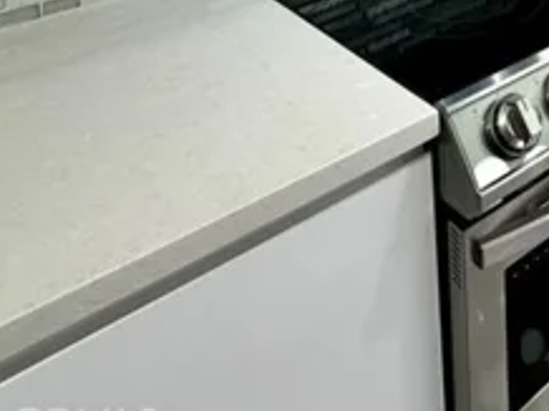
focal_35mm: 48
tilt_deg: -4.8
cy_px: -255
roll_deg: +1.1
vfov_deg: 22.7
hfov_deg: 34.7
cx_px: 591
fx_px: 760
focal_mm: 2.22
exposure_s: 1/120
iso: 160
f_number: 2.2
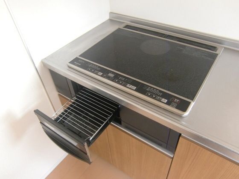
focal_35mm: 28
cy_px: 90
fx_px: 193
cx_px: 120
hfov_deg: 63.4
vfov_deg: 49.7
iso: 400
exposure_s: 1/50
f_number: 2.6
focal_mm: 4.9
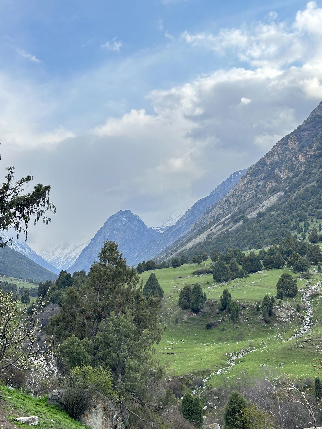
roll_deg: +1.4
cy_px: 214
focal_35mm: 48
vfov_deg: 39.7
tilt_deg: +8.3
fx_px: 595
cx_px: 161
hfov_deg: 30.3
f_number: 1.78
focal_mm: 6.86
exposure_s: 1/1095
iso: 64
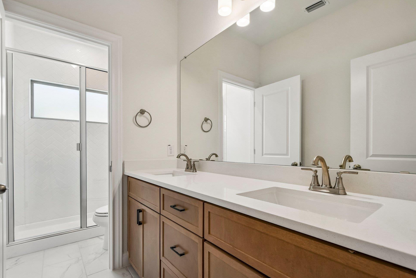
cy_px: 136
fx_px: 185
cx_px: 210
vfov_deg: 73.7
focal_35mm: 16
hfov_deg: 96.7
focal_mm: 10
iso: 400
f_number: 8
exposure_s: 1/125
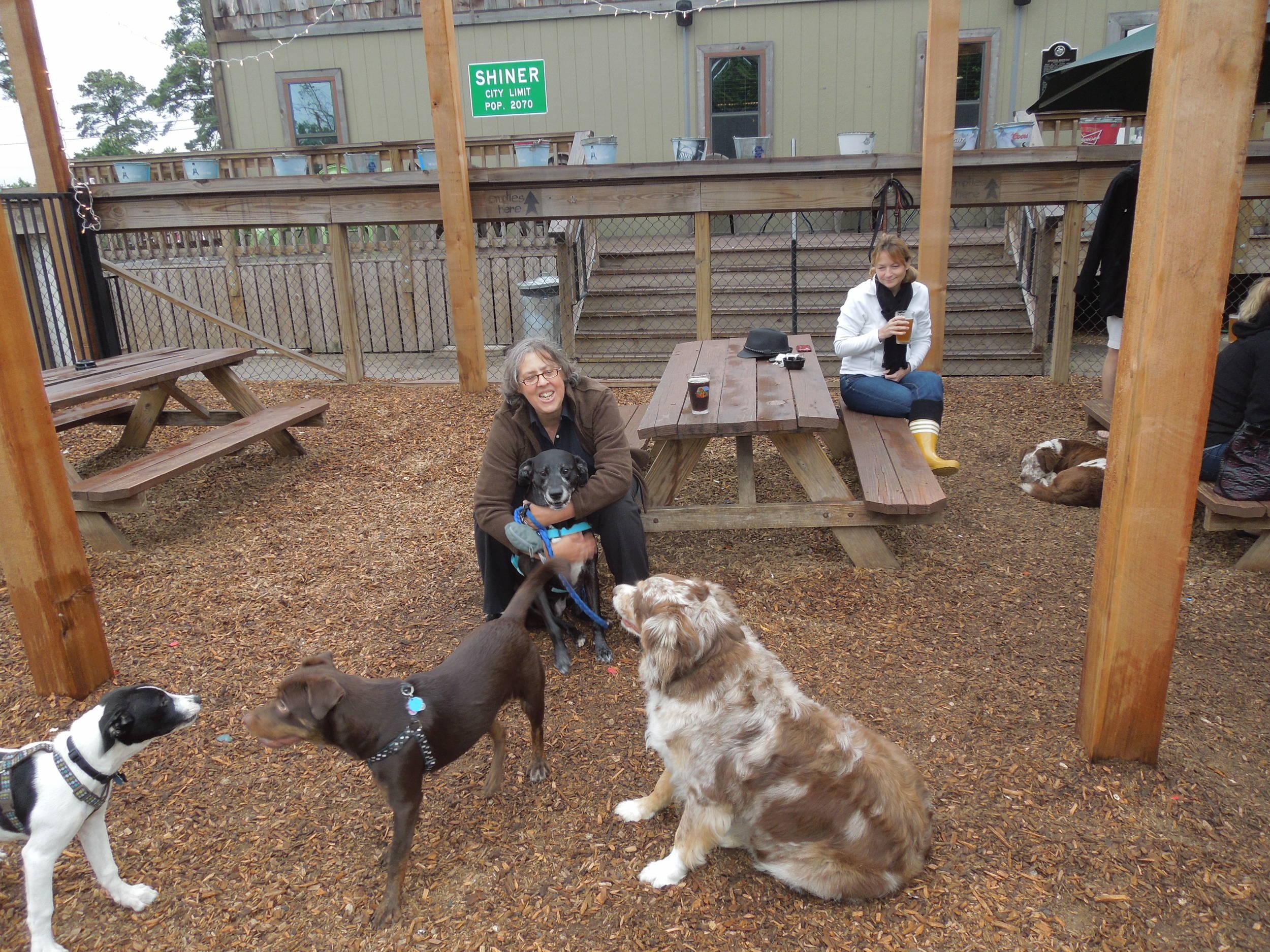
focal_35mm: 25
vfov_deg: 54.9
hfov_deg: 69.4
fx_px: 917
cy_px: 476
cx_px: 635
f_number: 3.3
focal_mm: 4.5
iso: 125
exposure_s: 1/40
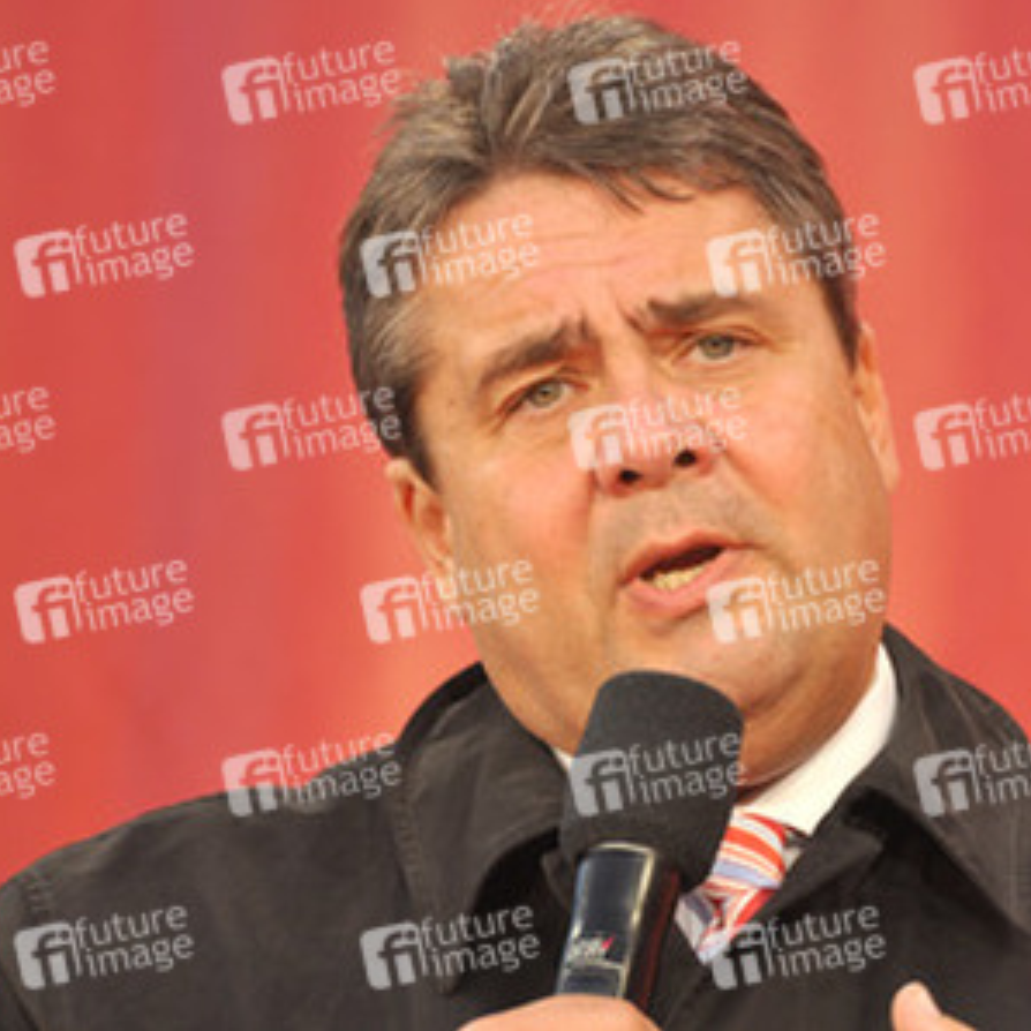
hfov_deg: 3.0
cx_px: 704
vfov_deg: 3.0
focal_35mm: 579
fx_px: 19510
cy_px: 516
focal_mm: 300
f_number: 5.6
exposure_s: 1/250
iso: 720
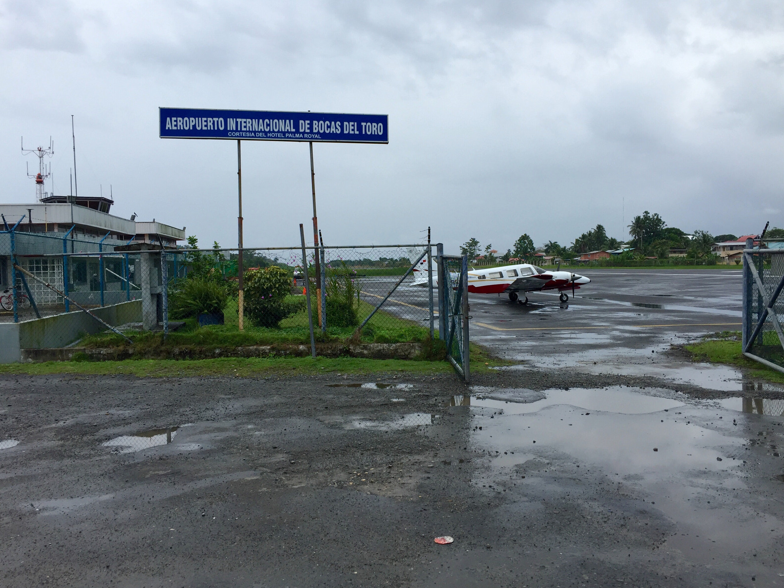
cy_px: 295
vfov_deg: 46.8
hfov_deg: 60.0
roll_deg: +0.4
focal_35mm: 30
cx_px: 400
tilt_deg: -3.3
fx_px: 679
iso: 32
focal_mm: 4.15
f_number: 2.2
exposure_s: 1/1236
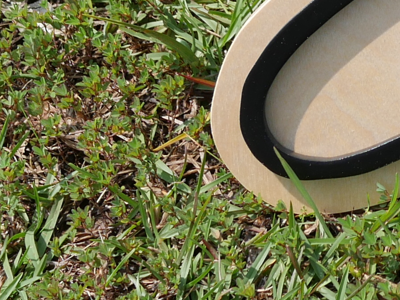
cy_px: -261
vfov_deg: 5.7
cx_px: 672
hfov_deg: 7.6
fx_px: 2948
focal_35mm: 255
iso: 200
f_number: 5
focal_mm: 25
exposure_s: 1/800
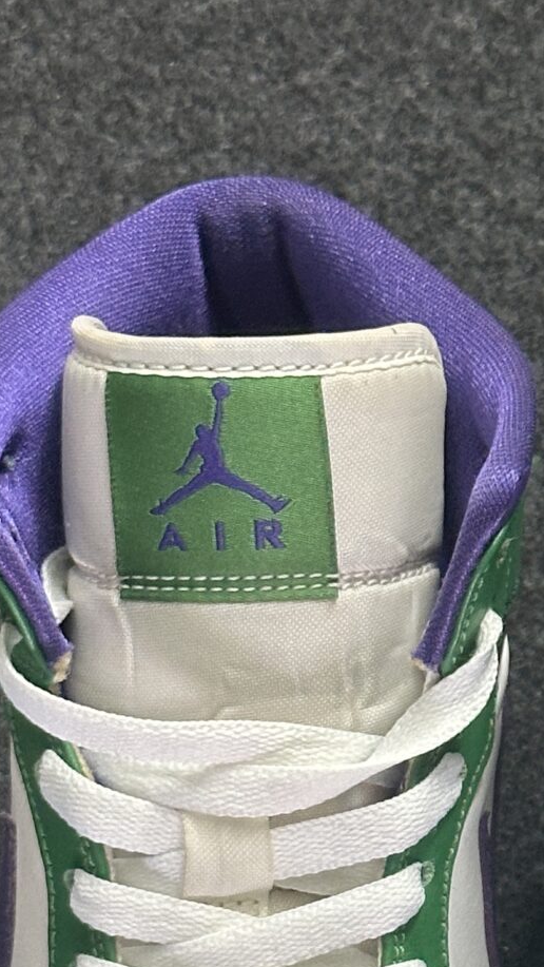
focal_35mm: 146
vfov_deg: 14.4
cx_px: 587
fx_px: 3743
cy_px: 1024
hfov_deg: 8.3
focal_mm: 6.86
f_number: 1.78
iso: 250
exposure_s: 1/50
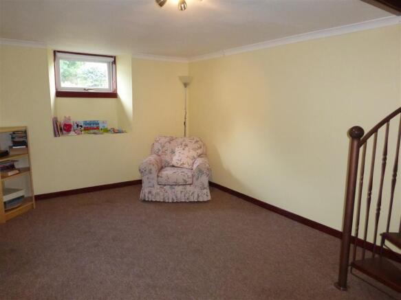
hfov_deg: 71.6
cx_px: 200
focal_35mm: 24
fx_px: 278
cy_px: 150
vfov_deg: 56.8
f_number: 3.3
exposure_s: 1/60
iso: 800
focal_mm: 4.3
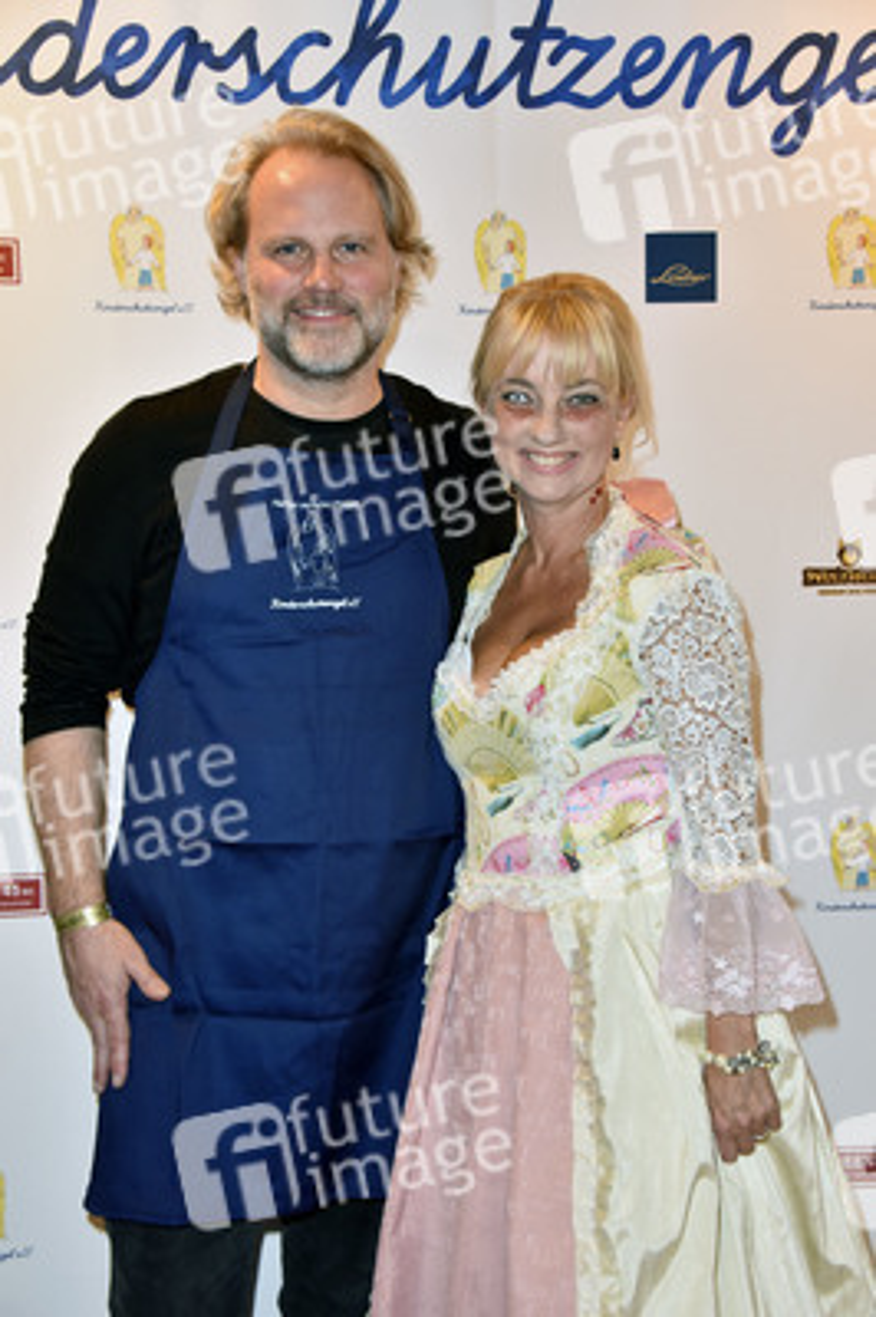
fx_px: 2267
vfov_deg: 32.4
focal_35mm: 62
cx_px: 438
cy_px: 658
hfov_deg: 21.9
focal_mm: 62
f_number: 5.6
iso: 1600
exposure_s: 1/200
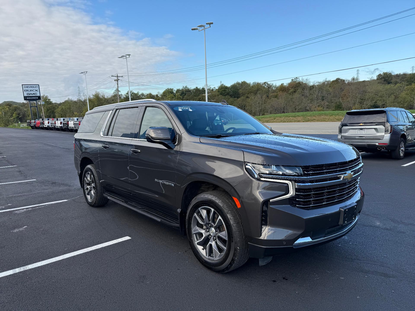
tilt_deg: -10.1
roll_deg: +2.9
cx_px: 208
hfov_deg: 71.6
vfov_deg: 56.8
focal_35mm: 24
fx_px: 288
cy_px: 156
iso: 80
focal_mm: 6.76
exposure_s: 1/1493
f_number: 1.78
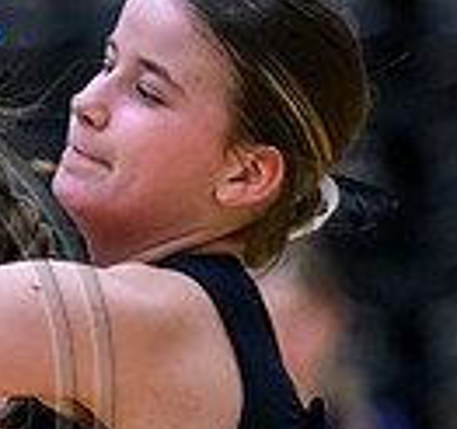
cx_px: -43
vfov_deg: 1.9
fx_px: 13126
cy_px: 486
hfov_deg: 2.0
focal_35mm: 906
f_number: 2.8
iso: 6400
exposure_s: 1/1250
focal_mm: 175
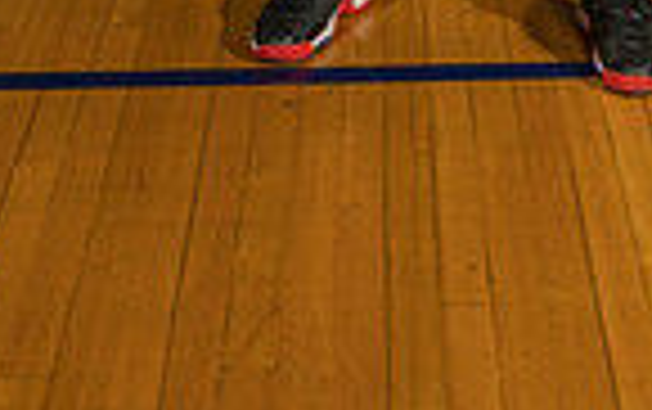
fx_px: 2135
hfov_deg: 17.2
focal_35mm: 120
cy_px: -478
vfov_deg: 9.9
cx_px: 540
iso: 160
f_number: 7.1
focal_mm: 38
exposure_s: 1/200
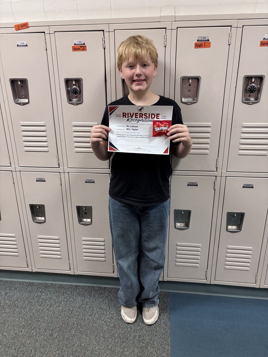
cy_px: 178
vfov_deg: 67.3
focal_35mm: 26
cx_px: 134
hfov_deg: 53.1
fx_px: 268
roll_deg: -0.1
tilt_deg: -20.5
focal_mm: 5.96
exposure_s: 1/60
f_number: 1.6
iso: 250
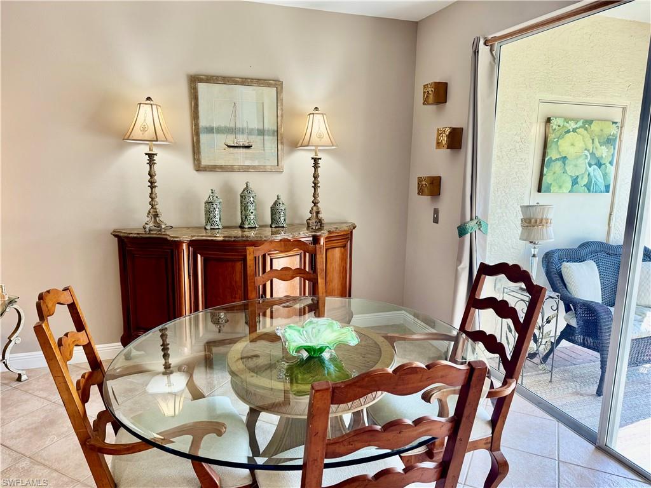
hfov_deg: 71.6
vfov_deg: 56.8
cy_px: 244
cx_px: 326
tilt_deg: -10.7
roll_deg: -0.5
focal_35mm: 24
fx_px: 451
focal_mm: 6.76
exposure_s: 1/120
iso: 100
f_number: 1.78
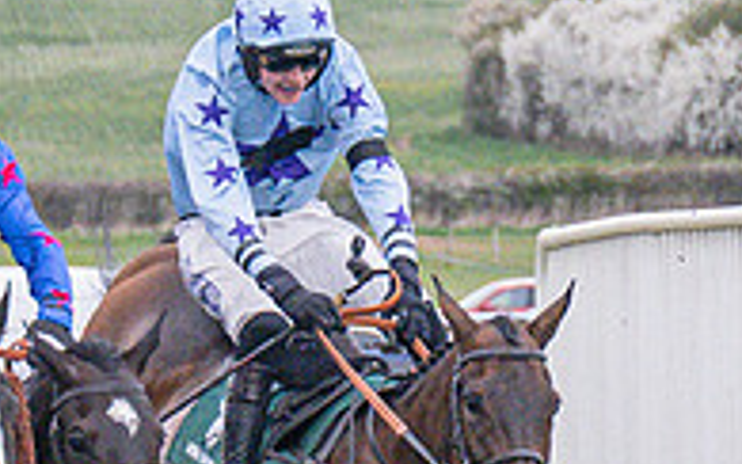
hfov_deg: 2.5
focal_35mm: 827
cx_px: 649
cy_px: 733
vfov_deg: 1.6
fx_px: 16728
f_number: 5
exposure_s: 1/1250
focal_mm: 98
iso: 1600
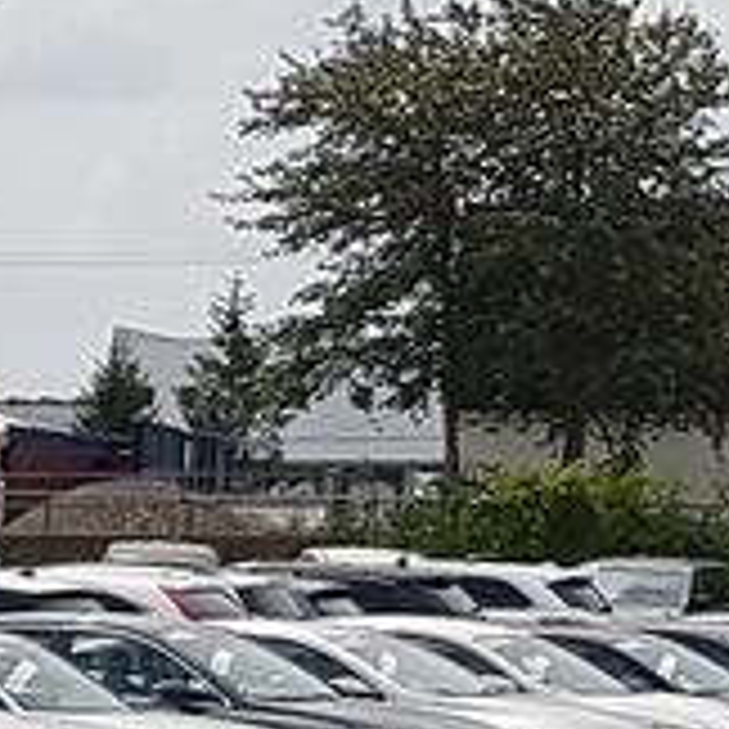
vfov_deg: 9.2
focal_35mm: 182
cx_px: -1112
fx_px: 4336
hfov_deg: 8.6
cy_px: 1269
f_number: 1.7
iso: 40
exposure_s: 1/2680
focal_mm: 4.2
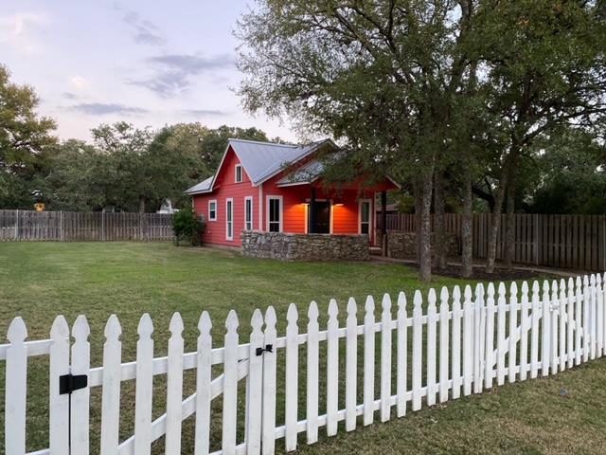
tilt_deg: +0.9
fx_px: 455
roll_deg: -0.4
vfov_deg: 53.1
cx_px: 303
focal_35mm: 26
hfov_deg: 67.3
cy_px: 228
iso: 200
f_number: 1.8
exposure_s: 1/60
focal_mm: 4.25
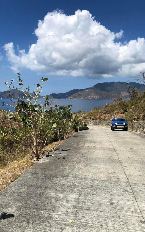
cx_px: 61
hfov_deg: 41.7
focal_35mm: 30
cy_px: 116
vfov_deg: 62.9
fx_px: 190
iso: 25
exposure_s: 1/3690
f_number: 1.8
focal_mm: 4
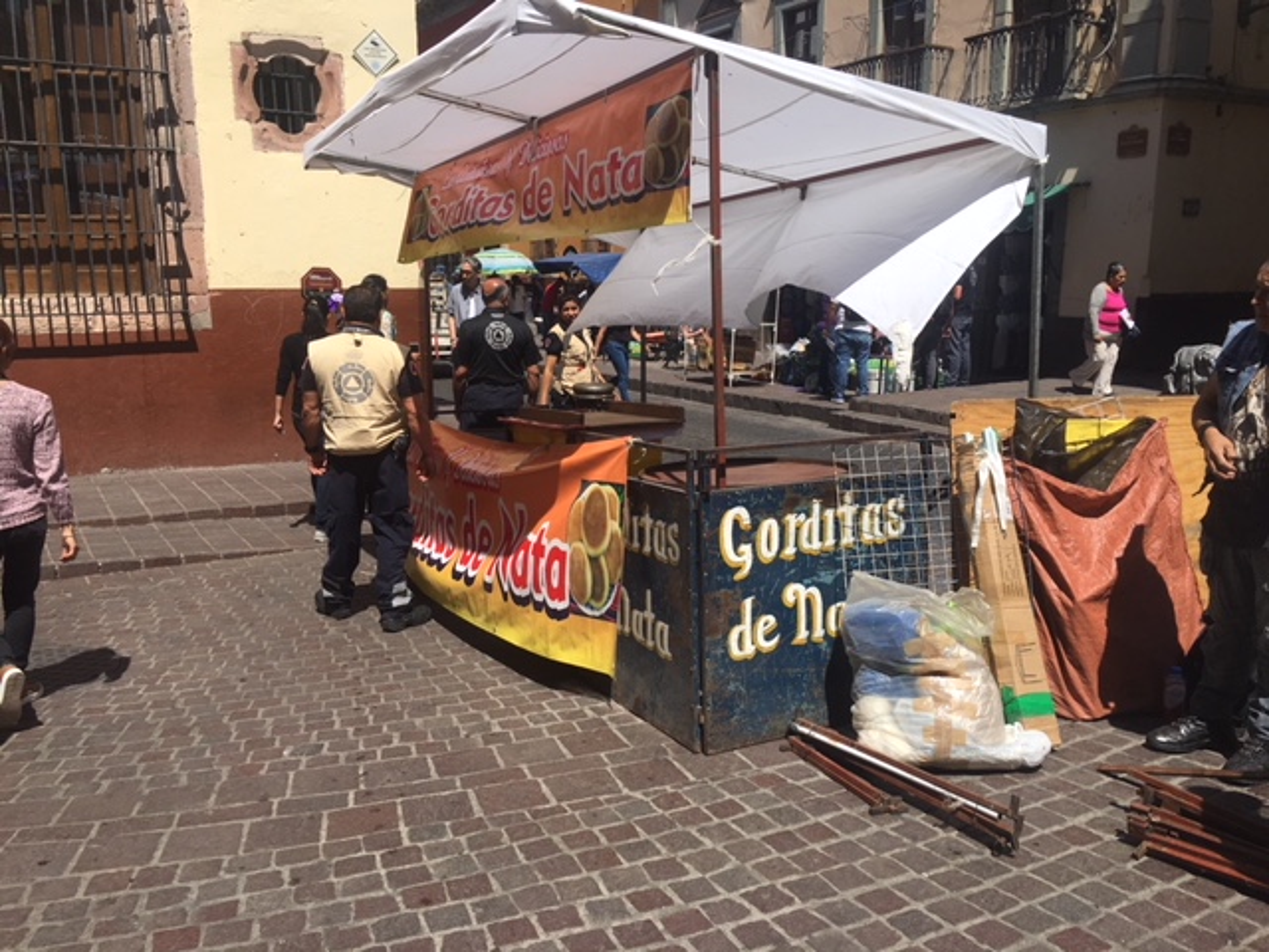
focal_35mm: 29
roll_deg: -0.8
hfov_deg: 61.7
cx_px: 634
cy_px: 476
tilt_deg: -12.6
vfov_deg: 48.2
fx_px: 1063
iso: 25
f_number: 2.2
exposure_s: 1/2079
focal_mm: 4.15
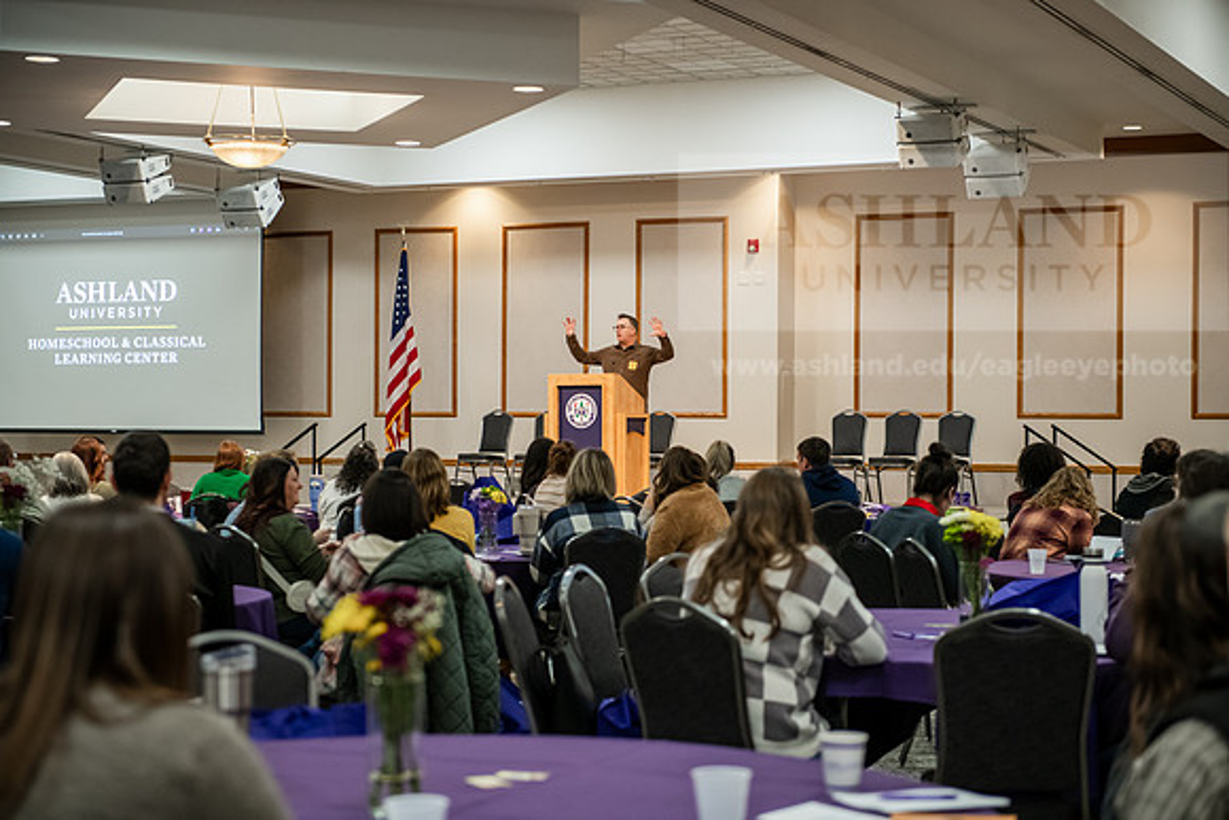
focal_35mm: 70
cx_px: 614
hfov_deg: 28.8
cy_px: 410
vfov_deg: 19.5
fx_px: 2390
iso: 2000
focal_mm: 70
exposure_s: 1/160
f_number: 3.2
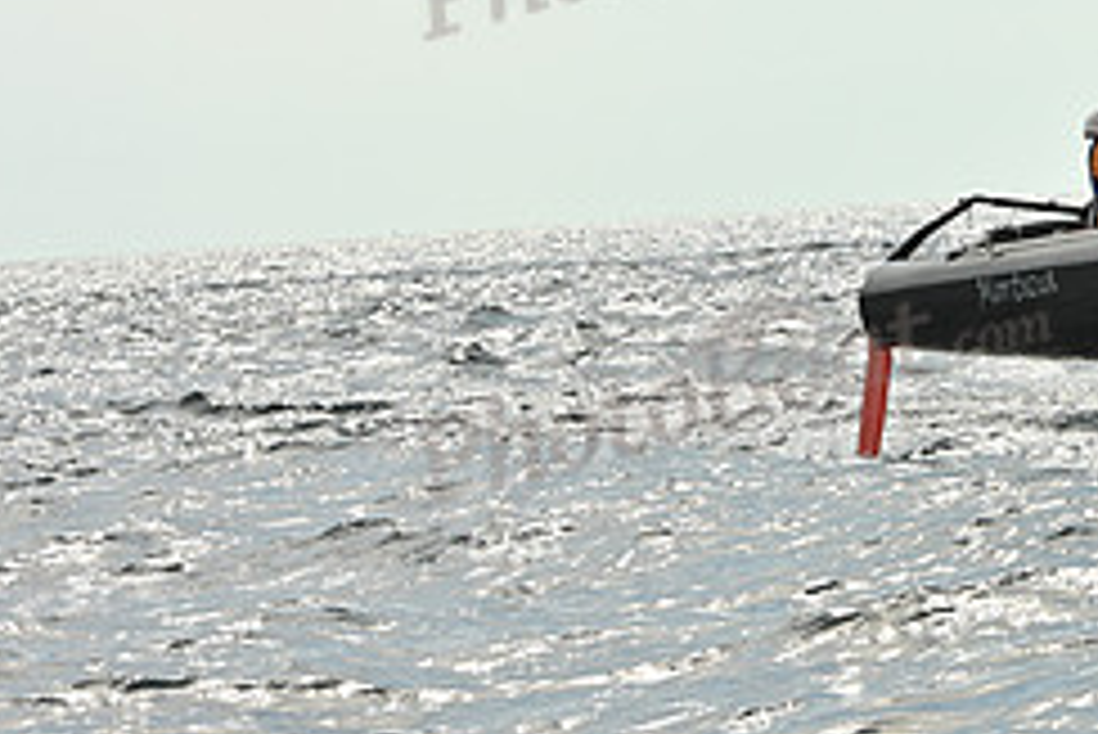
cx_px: 1287
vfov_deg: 4.8
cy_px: 92
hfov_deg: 7.2
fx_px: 8697
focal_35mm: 285
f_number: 9
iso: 320
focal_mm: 120
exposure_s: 1/1000
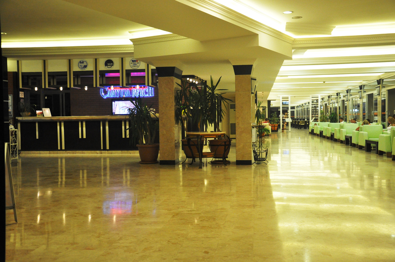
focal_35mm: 42
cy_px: 131
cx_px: 198
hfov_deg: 46.5
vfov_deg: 31.8
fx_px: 460
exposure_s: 1/25
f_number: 5
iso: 2000
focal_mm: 28
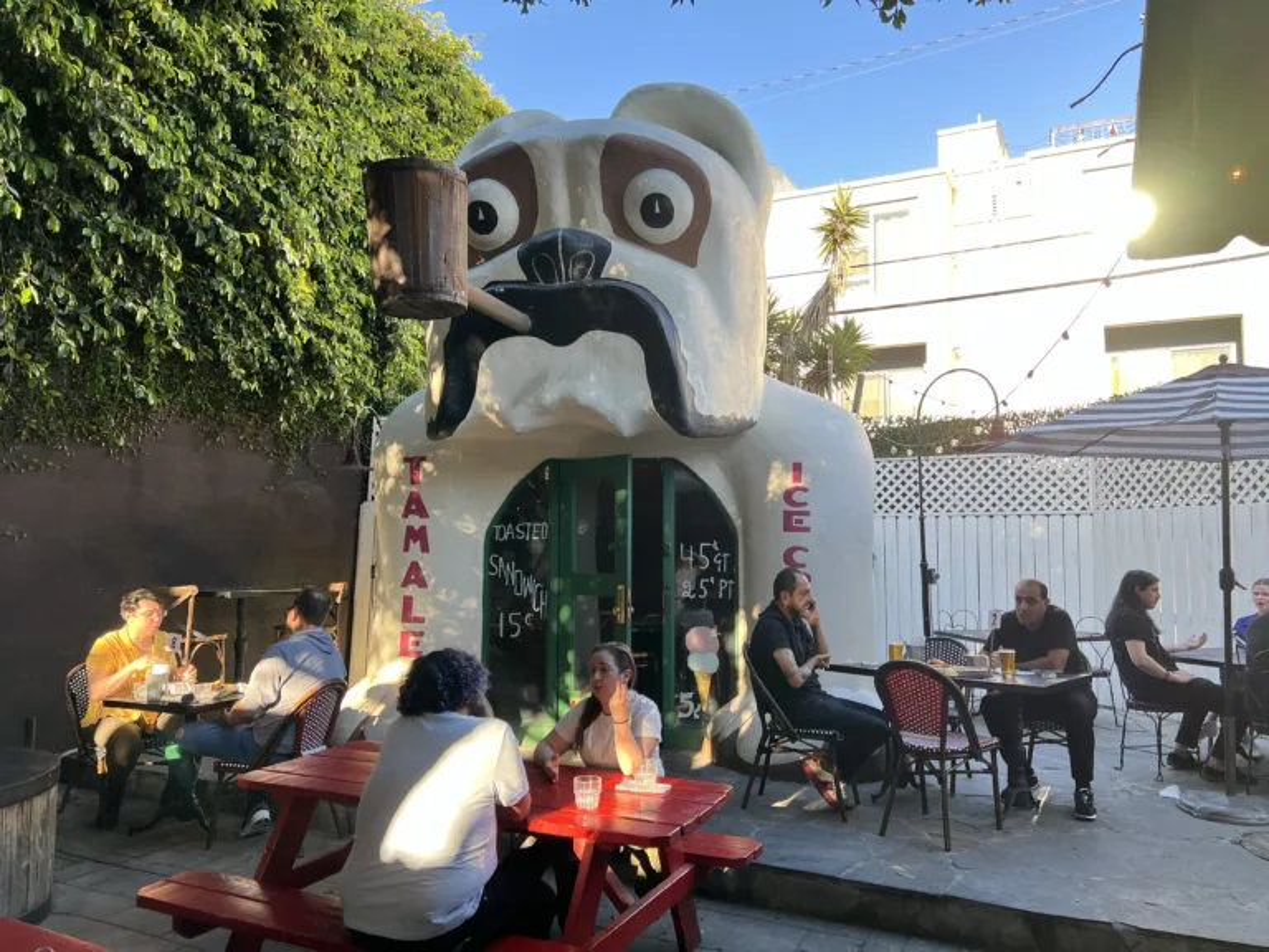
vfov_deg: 53.1
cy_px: 476
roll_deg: +0.0
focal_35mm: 26
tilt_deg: +5.7
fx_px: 953
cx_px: 634
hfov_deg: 67.3
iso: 40
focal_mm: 5.7
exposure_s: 1/286
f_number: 1.5
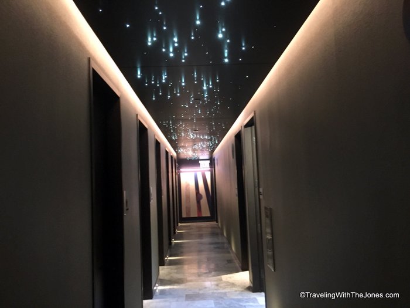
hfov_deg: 61.7
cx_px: 205
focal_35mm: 29
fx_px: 343
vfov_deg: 48.2
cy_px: 154
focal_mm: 4.15
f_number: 2.2
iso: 250
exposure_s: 1/15
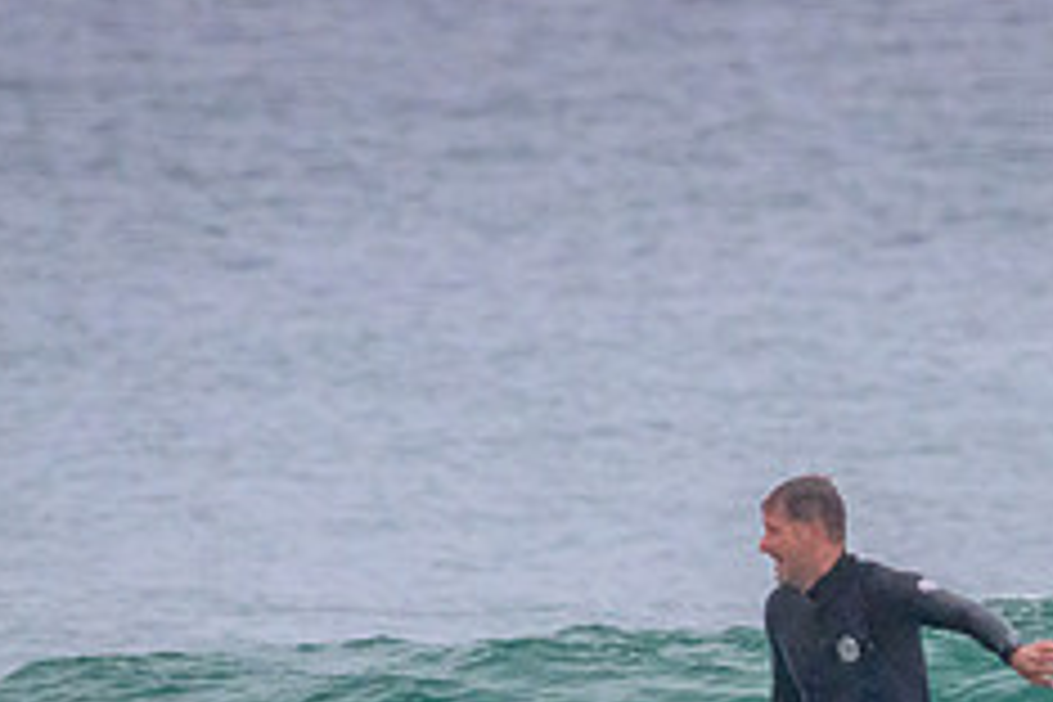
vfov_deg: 0.7
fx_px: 57998
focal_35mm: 1983
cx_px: 846
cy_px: 826
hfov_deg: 1.0
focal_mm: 800
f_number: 11
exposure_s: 1/1250
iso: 8000
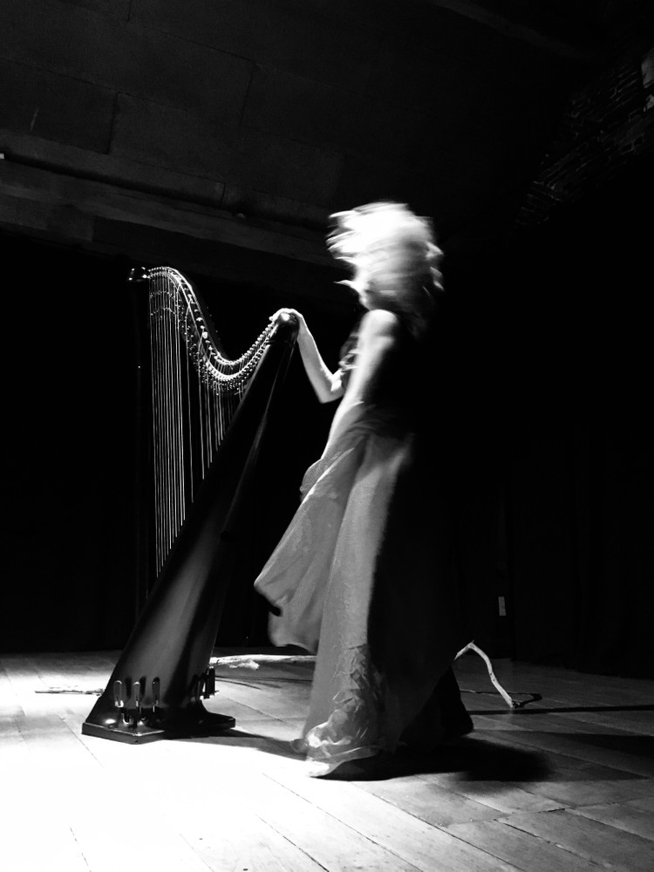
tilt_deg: +11.3
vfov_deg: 61.7
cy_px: 436
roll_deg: -0.8
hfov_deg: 48.2
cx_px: 327
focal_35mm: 29
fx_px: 731
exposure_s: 1/17
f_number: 2.2
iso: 250
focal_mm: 4.15
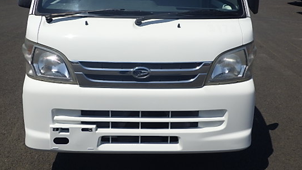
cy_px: 54
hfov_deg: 46.4
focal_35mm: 44
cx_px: 141
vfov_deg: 26.9
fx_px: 352
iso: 125
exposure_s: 1/1500
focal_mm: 6.1
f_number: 4.6
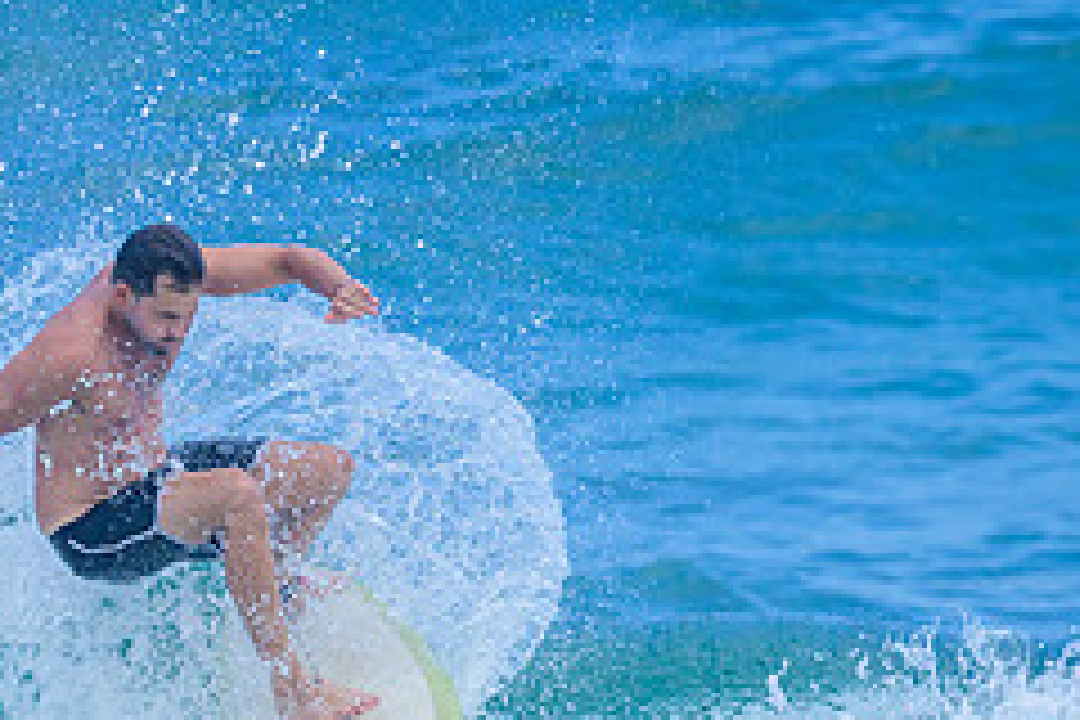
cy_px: 812
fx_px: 73584
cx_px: 332
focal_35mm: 2453
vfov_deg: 0.6
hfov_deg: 0.8
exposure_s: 1/3200
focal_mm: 800
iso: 800
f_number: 6.3
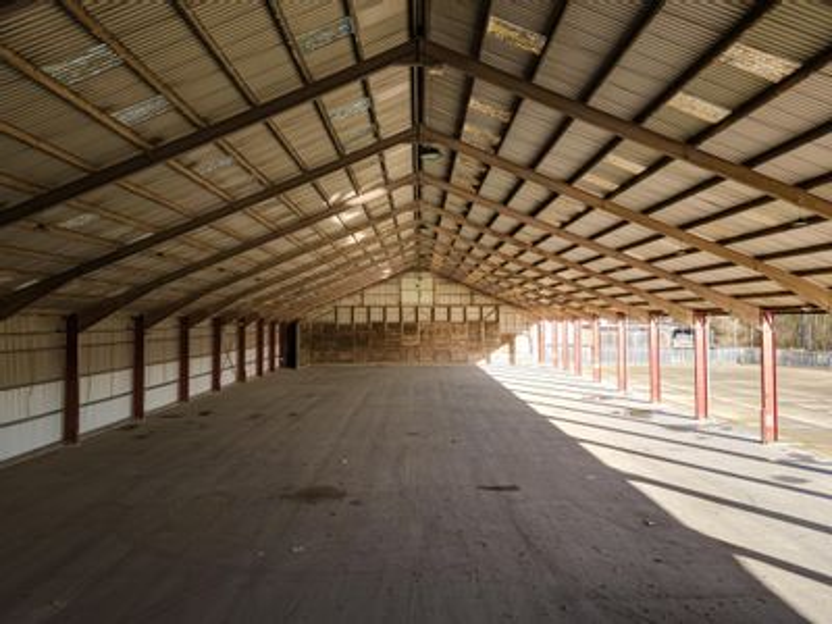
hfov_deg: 71.6
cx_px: 416
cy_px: 312
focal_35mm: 24
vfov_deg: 56.8
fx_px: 577
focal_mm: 6.7
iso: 110
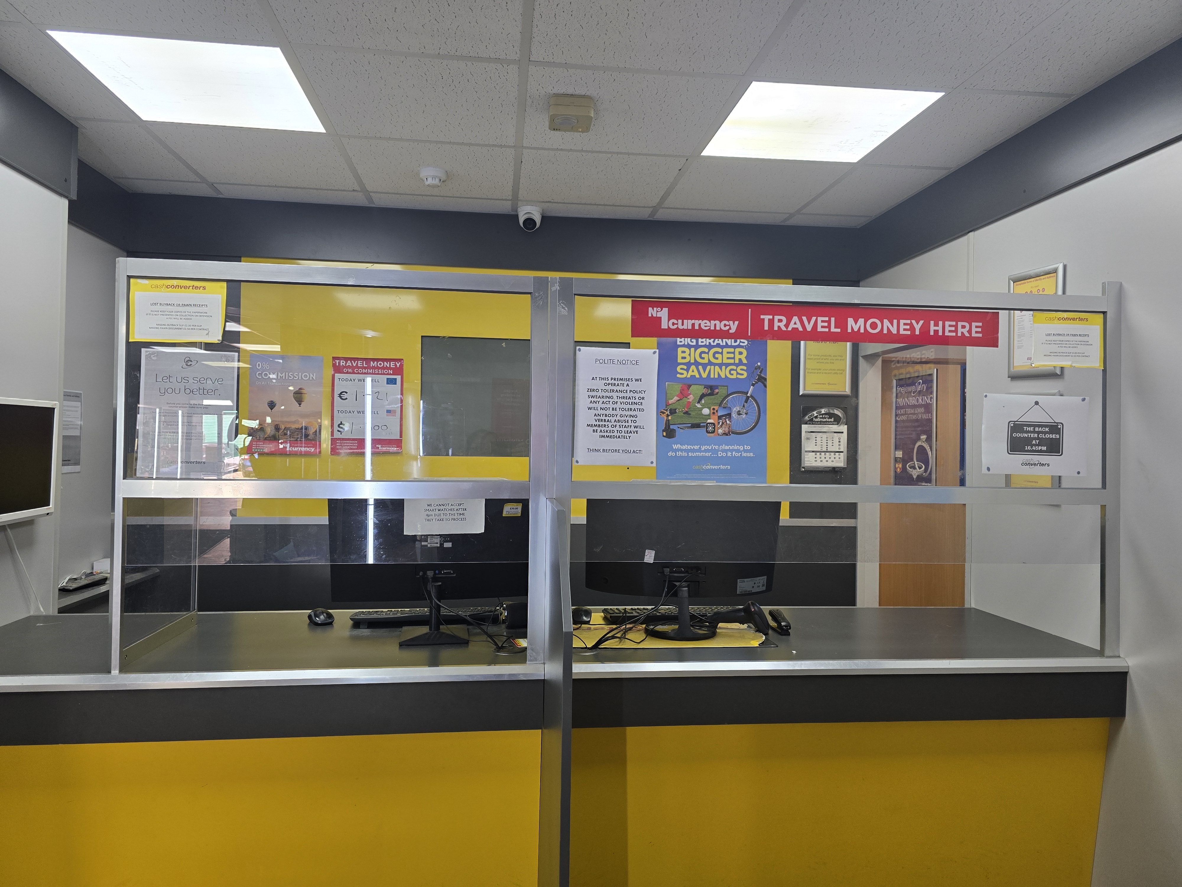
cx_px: 591
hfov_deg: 73.9
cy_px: 444
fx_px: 785
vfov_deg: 58.9
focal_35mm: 23
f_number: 1.7
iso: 100
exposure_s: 1/100
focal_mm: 6.3
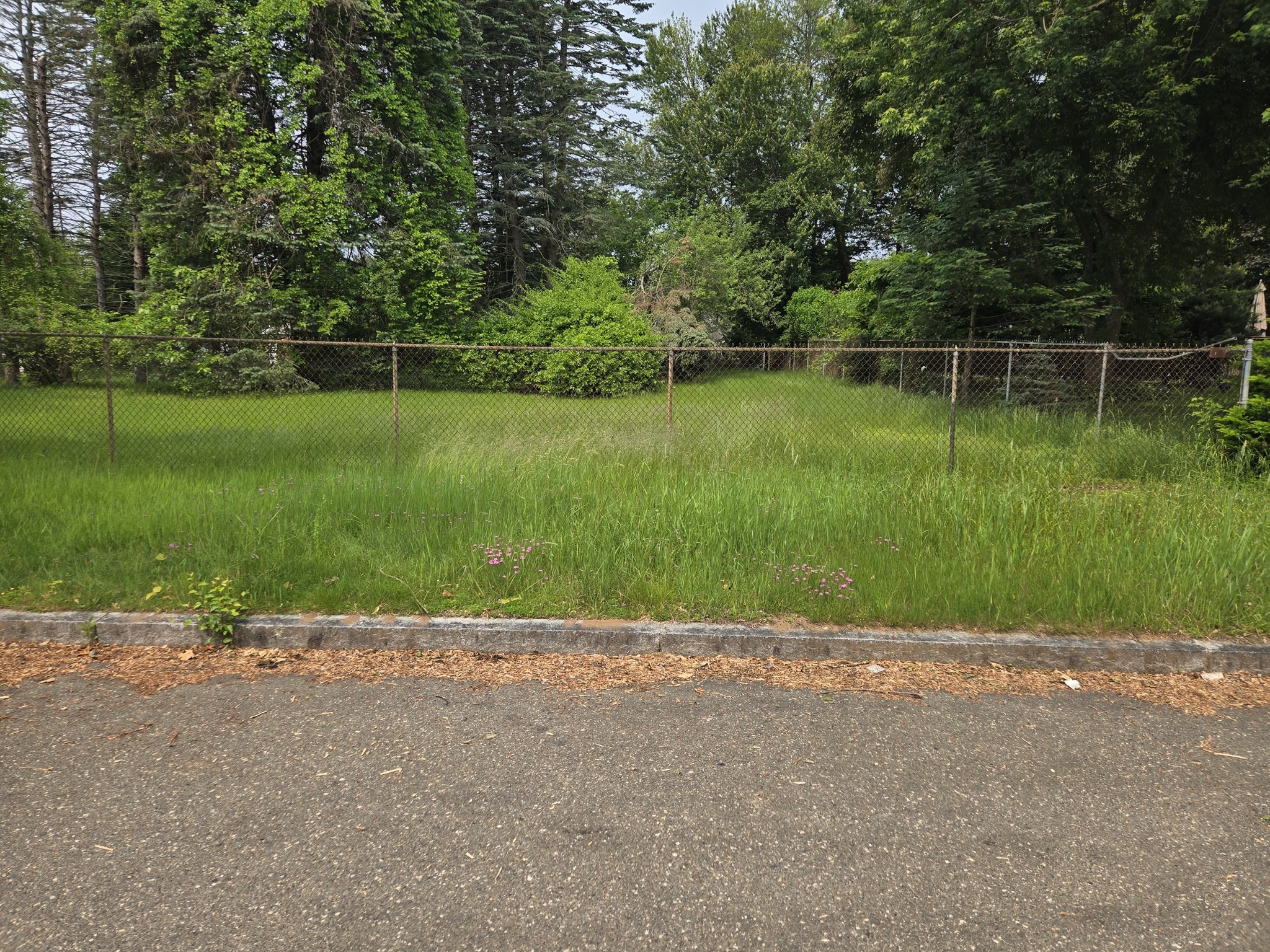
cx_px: 635
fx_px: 844
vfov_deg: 58.9
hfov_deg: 73.9
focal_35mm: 23
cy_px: 476
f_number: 1.8
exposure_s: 1/1372
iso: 25
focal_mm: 5.4
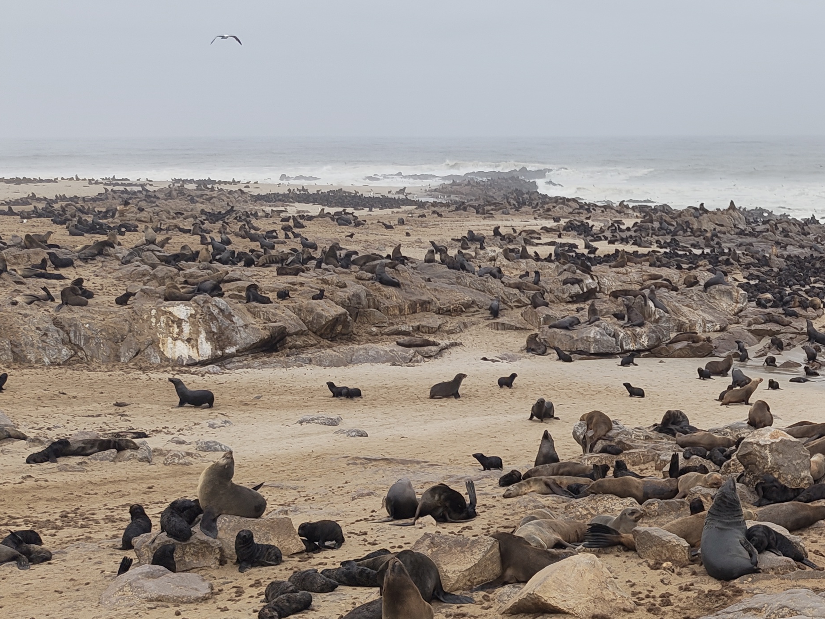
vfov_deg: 27.5
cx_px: 851
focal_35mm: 53
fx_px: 1263
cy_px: 320
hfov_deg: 32.8
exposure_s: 1/1057
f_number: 1.88
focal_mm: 5.56
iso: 50
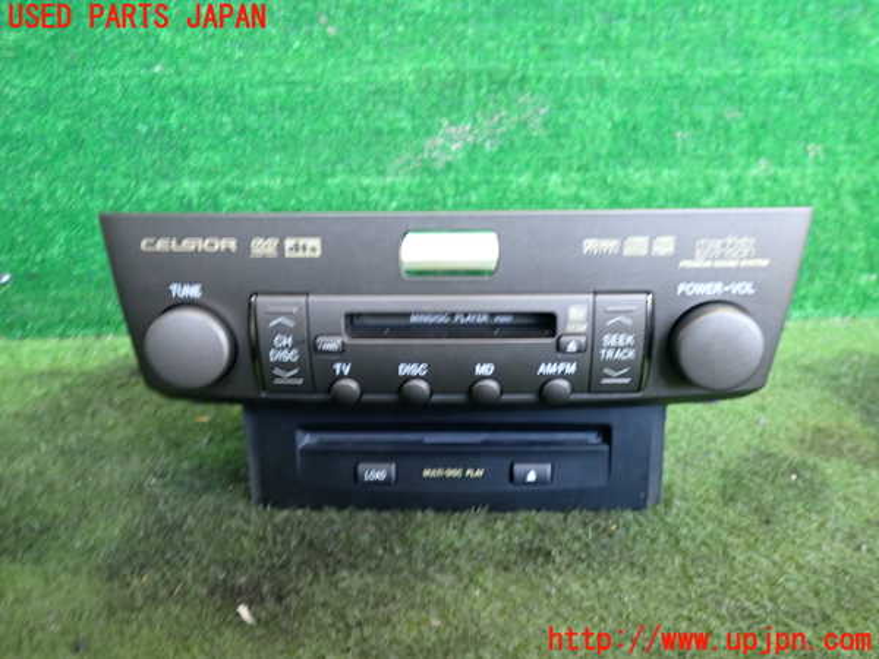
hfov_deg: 60.0
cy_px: 330
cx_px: 440
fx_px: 762
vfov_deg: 46.8
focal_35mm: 30
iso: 250
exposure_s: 1/30
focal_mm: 5.4
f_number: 2.3
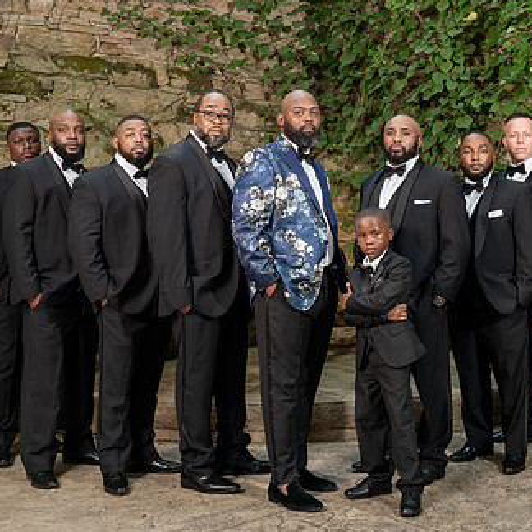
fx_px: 939
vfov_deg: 31.6
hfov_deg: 31.5
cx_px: 319
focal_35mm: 54
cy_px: 248
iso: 400
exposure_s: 1/200
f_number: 4
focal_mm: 35
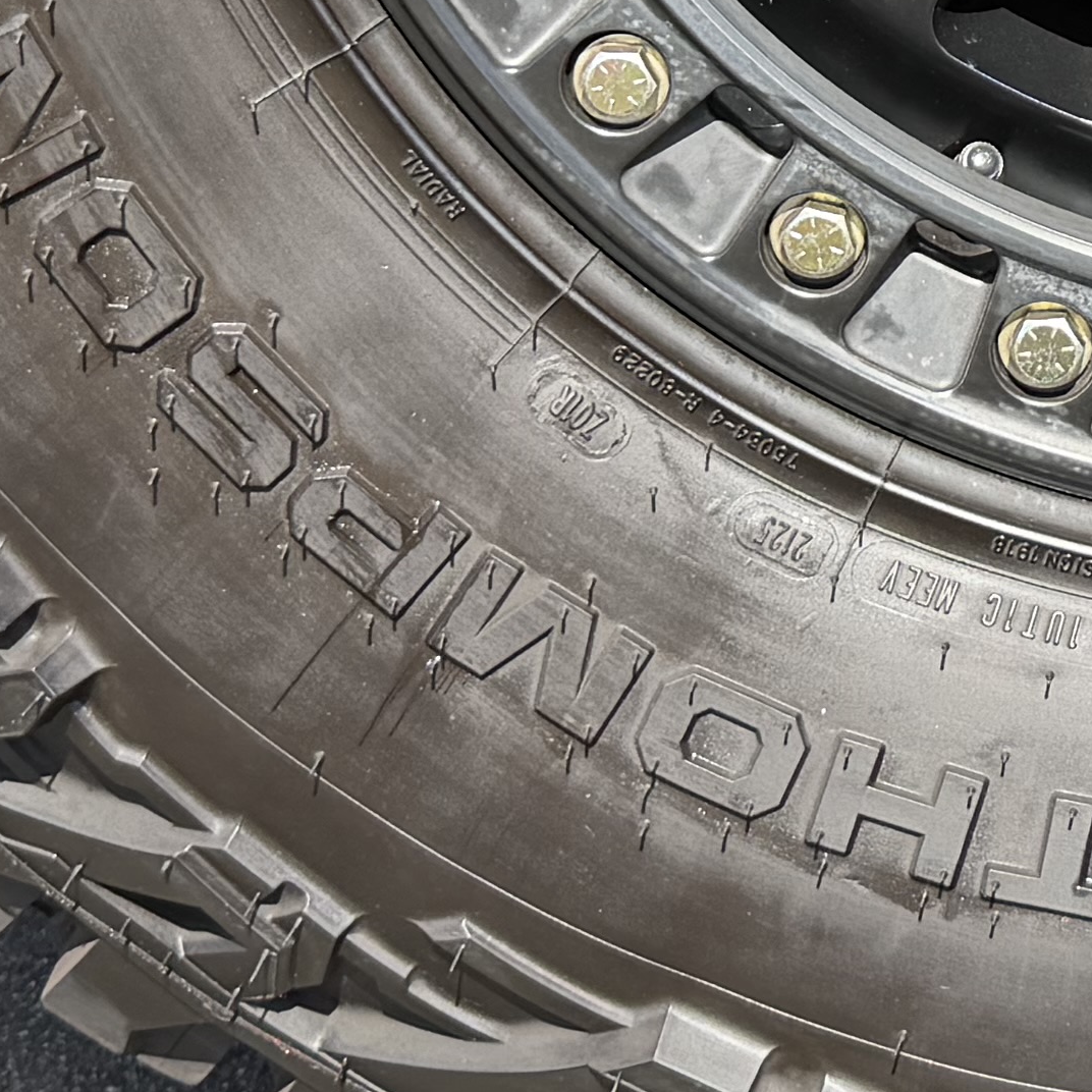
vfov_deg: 14.7
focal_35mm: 113
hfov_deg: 14.9
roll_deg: +1.6
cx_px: 1301
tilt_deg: -17.4
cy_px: -390
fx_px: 4033
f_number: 1.78
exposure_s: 1/822
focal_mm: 6.76
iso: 80
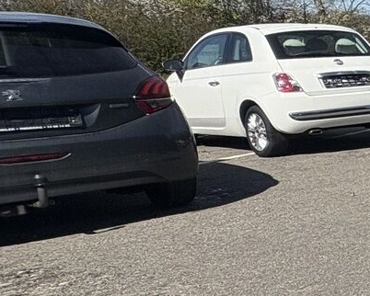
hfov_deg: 18.0
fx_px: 635
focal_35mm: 58
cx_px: 780
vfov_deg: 26.3
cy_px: 155
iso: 64
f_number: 2.2
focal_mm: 2.22
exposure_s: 1/3546
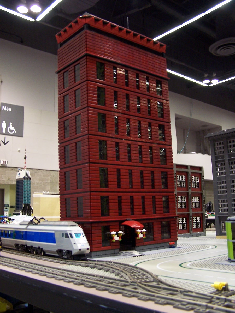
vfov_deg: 49.0
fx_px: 344
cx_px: 118
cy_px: 156
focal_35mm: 38
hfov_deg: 37.7
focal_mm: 6.3
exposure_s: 1/8
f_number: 2.8
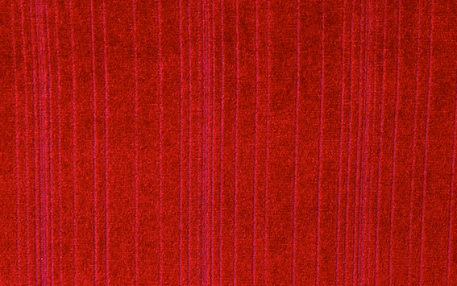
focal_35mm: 100
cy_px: 140
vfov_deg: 13.1
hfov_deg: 20.8
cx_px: 221
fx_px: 1246
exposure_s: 1/250
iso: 400
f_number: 11
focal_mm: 62
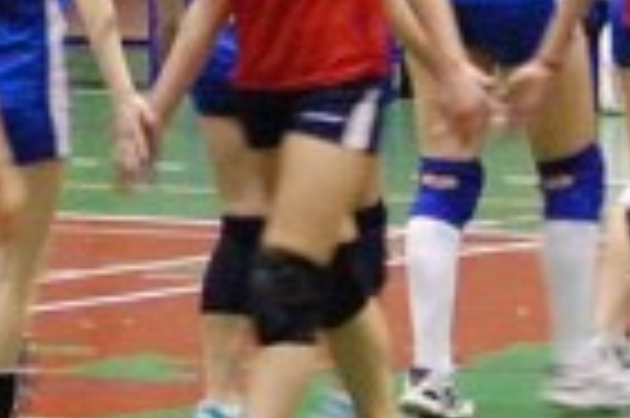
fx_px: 7228
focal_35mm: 414
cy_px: -22
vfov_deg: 3.3
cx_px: 328
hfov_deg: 5.0
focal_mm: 55
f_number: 4
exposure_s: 1/40
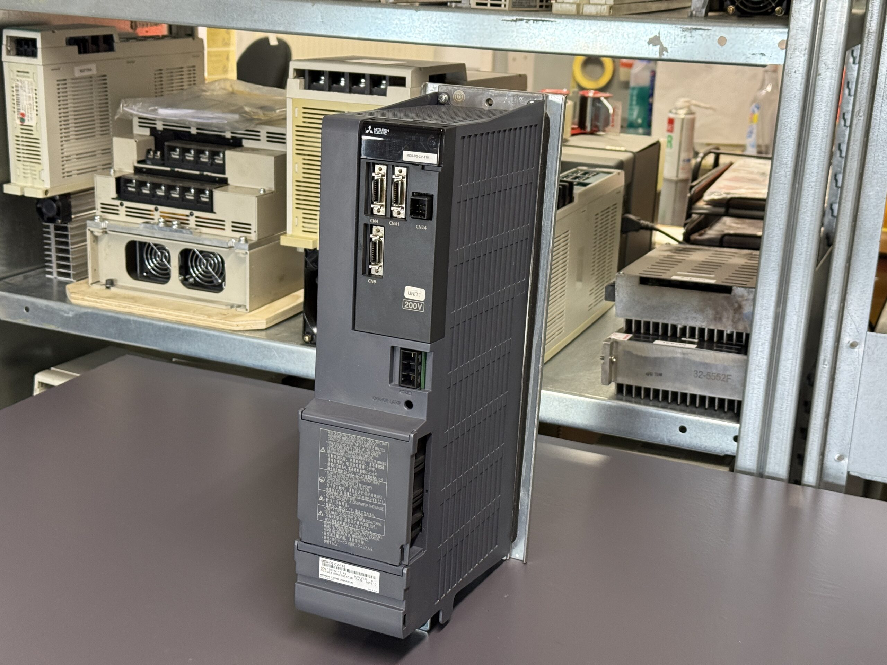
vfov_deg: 30.3
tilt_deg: -16.6
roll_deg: -2.4
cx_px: 444
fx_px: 1230
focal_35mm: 48
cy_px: 332
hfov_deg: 39.7
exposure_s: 1/50
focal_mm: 6.76
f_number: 1.78
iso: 250
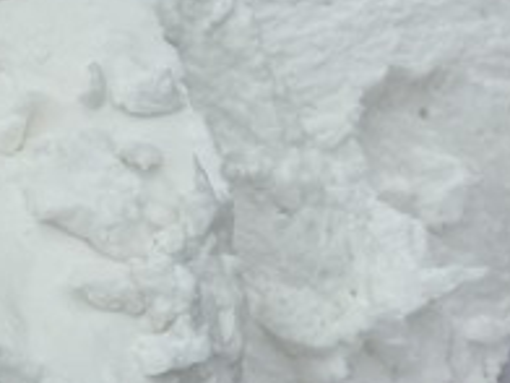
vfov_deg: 10.1
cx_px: -349
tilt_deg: -60.4
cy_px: 258
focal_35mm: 147
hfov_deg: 12.5
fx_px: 2166
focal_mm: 6.76
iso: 80
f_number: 1.78
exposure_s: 1/1869
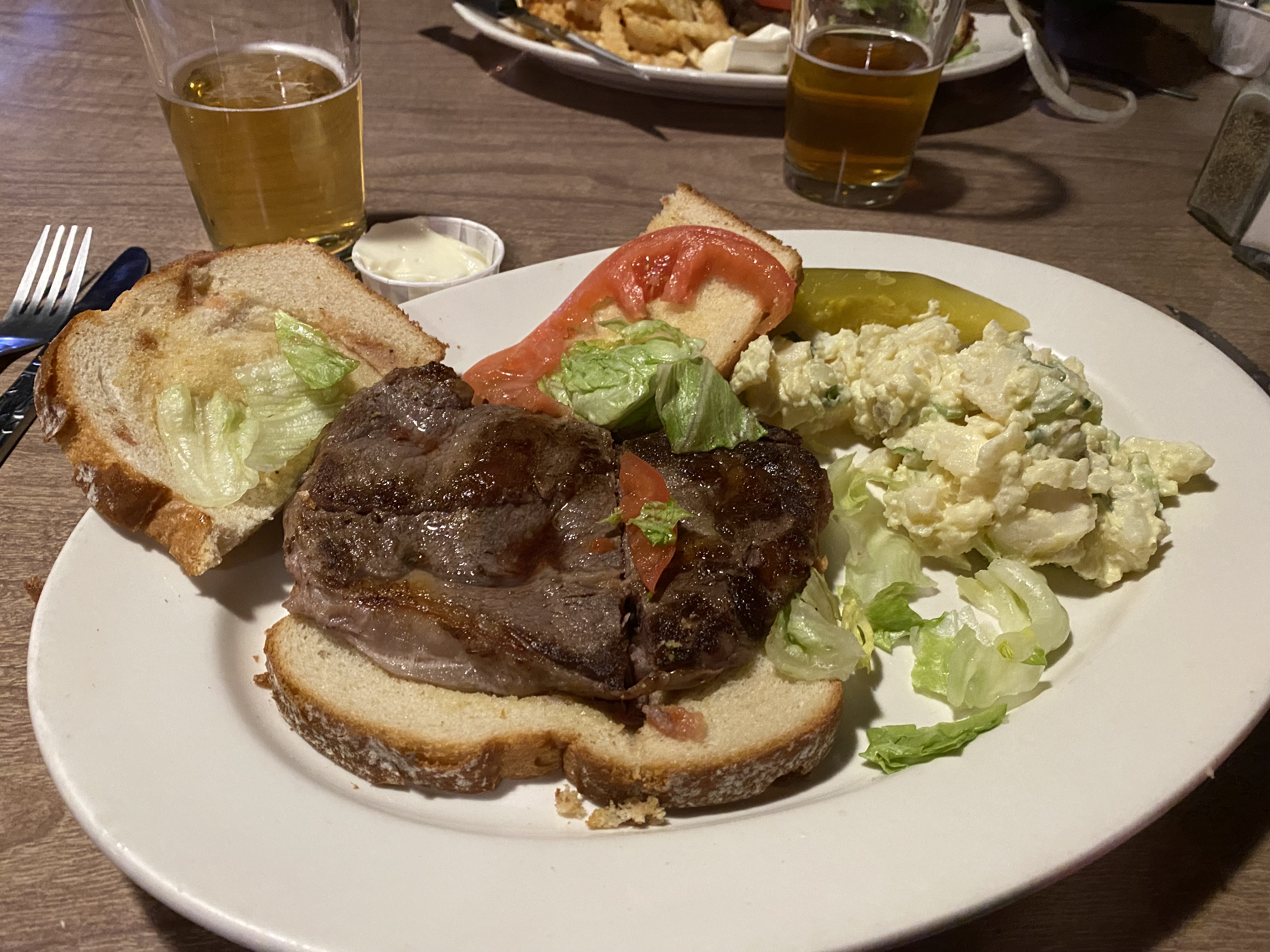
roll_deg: -4.0
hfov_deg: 67.3
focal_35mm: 26
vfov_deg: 53.1
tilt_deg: -41.7
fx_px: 954
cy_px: 476
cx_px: 635
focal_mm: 4.25
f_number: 1.8
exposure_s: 1/30
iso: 640
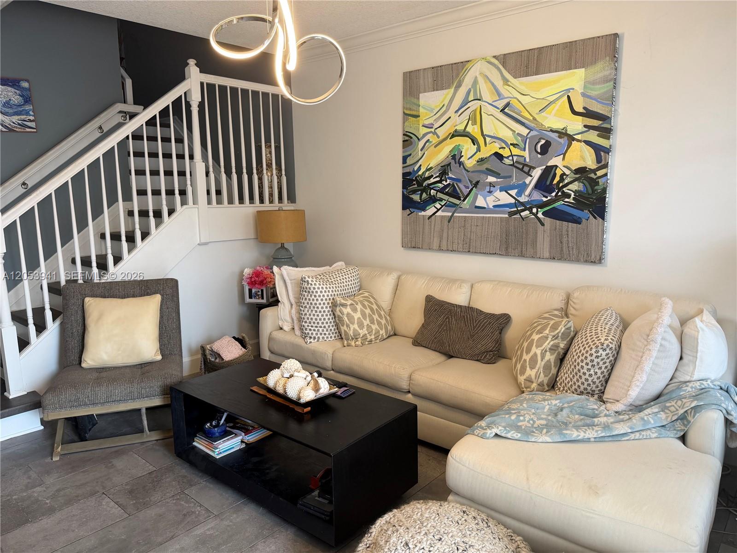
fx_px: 511
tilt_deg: -10.0
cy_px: 276
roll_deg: +1.1
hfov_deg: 71.6
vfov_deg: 56.8
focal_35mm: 24
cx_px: 368
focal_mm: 6.76
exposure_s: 1/60
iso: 125
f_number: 1.78
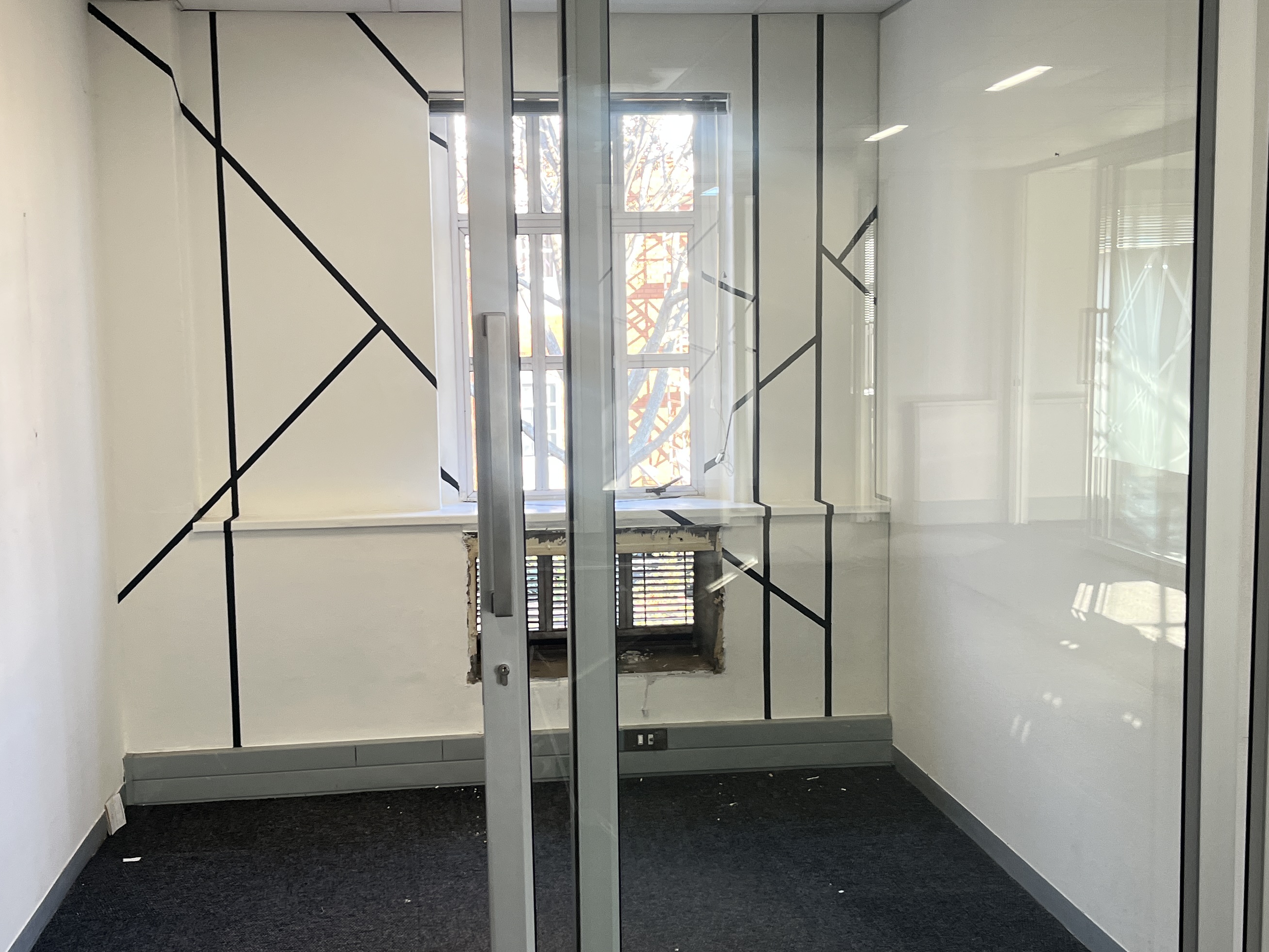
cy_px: 473
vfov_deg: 36.0
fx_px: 1466
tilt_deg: -8.4
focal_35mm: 40
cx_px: 550
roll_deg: +0.0
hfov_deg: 46.7
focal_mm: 5.1
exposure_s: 1/100
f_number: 1.6
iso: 100
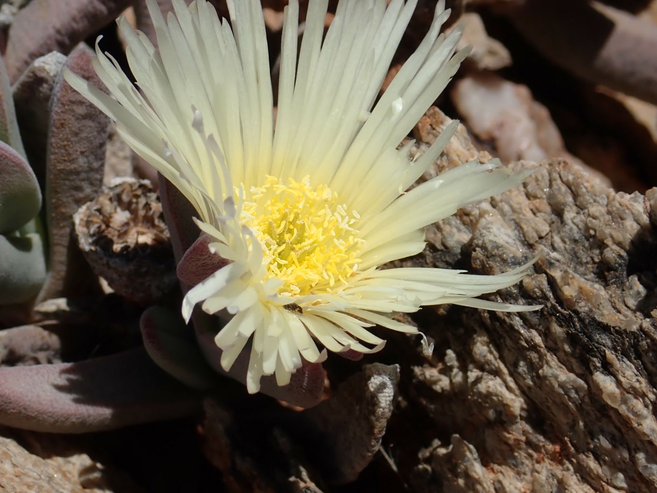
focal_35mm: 114
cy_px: 192
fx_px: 2164
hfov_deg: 17.3
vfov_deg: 13.0
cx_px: 274
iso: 100
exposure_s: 1/800
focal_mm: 16.48
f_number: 6.3
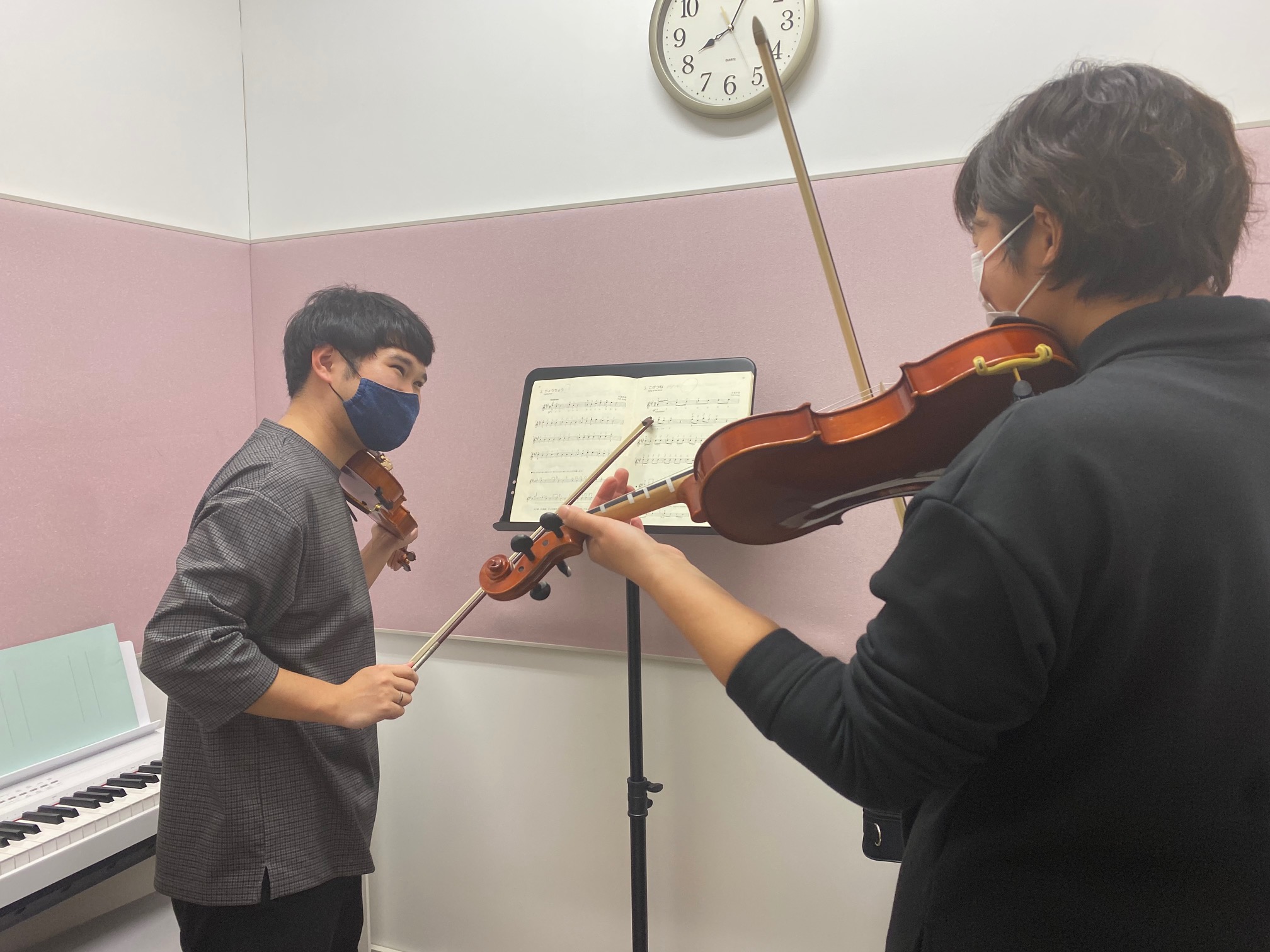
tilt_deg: -4.5
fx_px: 954
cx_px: 635
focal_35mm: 26
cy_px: 476
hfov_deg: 67.3
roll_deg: +0.9
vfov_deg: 53.1
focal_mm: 4.25
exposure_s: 1/120
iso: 125
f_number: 1.8
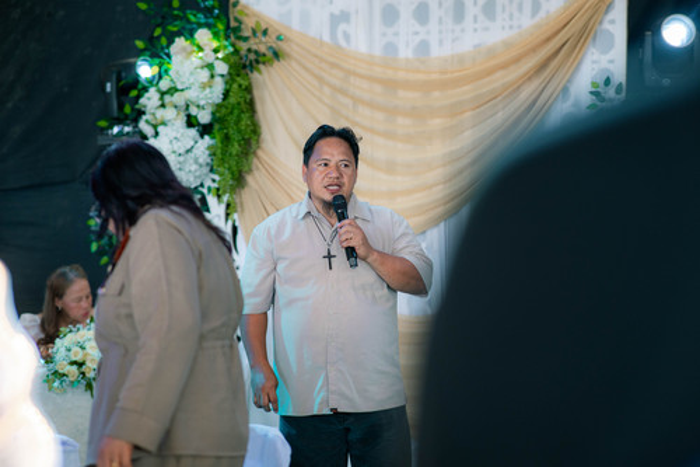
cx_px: 350
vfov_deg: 16.1
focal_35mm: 85
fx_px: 1652
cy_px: 234
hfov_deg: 23.9
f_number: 2.2
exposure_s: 1/250
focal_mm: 85
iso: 320
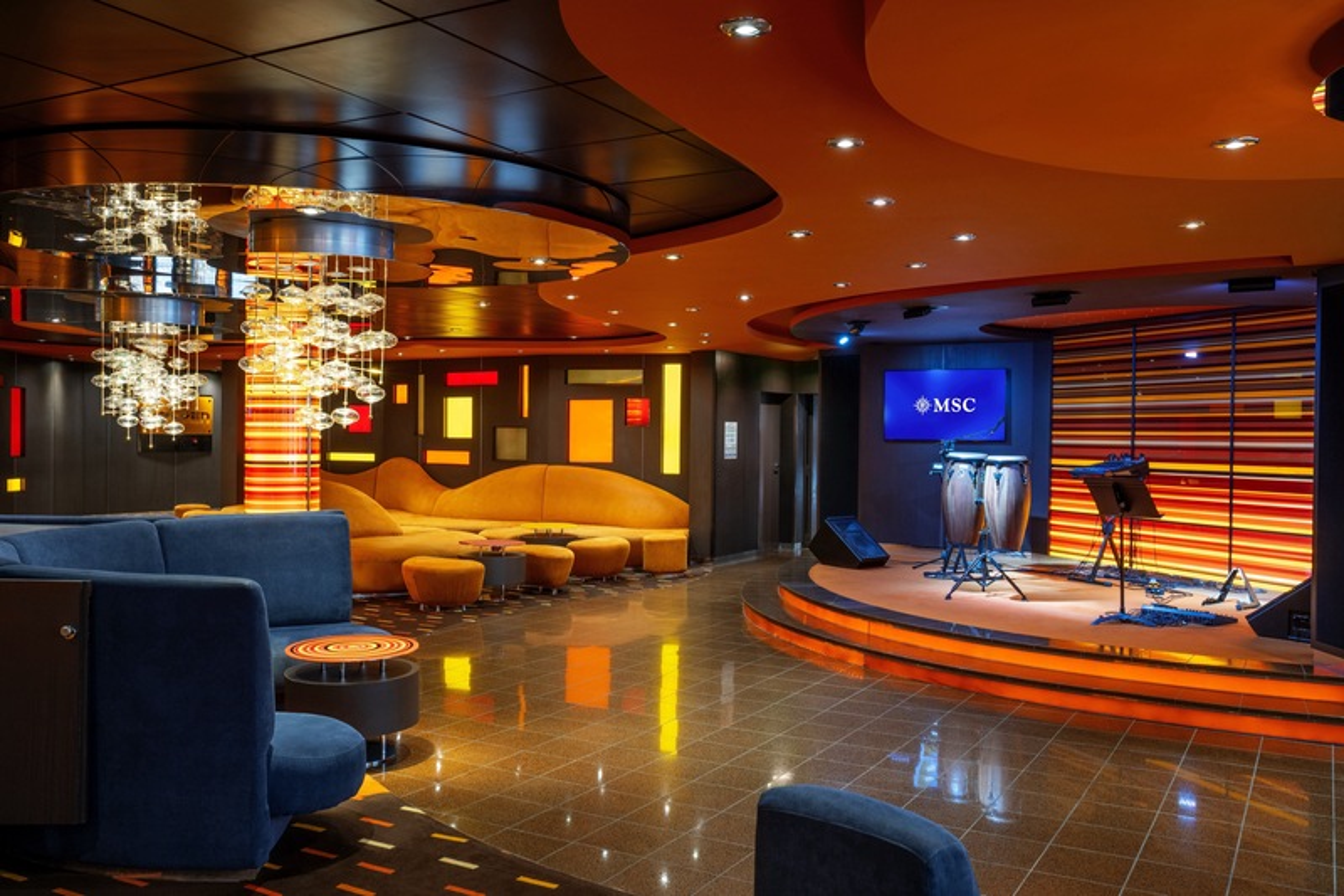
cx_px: 672
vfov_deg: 42.3
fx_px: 1157
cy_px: 448
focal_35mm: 31
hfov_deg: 60.3
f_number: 11
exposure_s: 1
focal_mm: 31
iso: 400
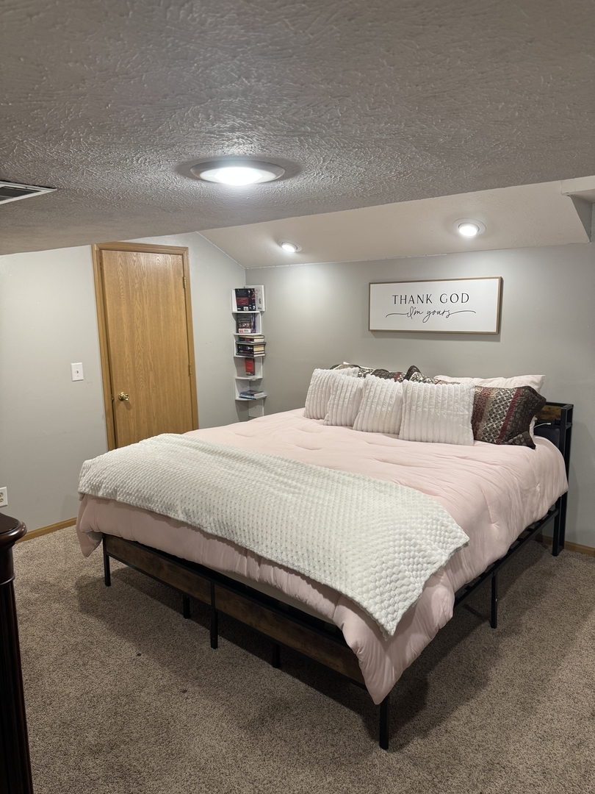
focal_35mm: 24
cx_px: 298
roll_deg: +0.7
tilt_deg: -9.6
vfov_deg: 71.6
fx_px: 550
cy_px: 397
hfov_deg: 56.8
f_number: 1.78
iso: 125
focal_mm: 6.76
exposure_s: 1/60
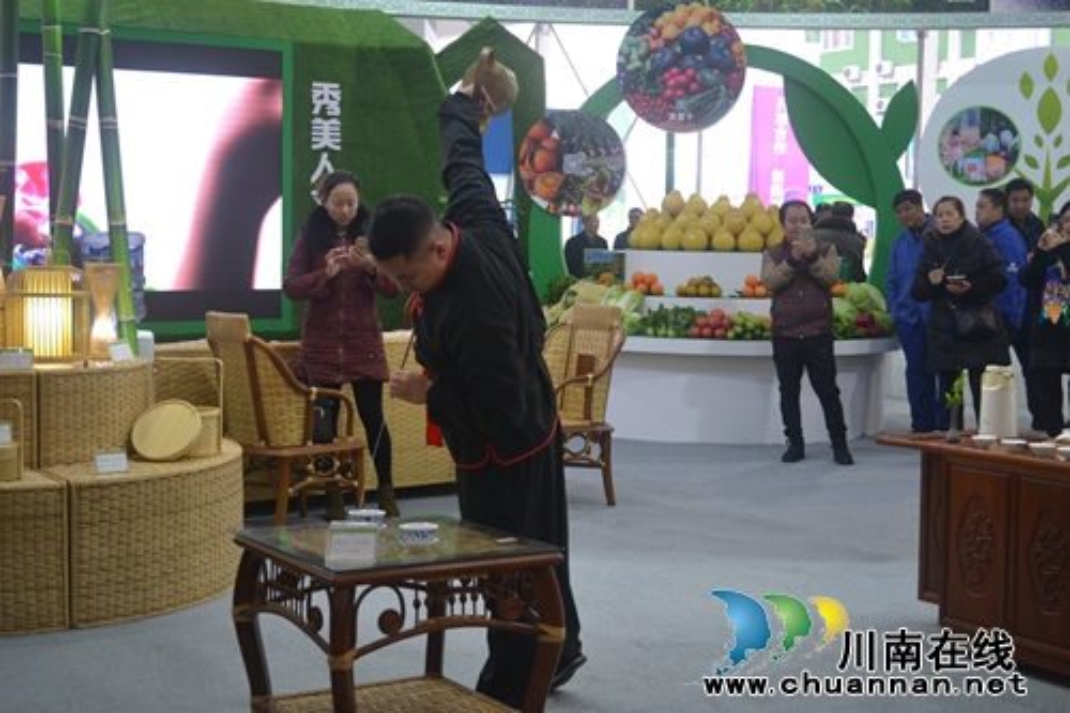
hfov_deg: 37.9
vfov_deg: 25.7
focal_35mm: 52
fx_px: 1560
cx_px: 535
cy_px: 356
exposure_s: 1/80
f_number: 5
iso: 800
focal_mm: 35
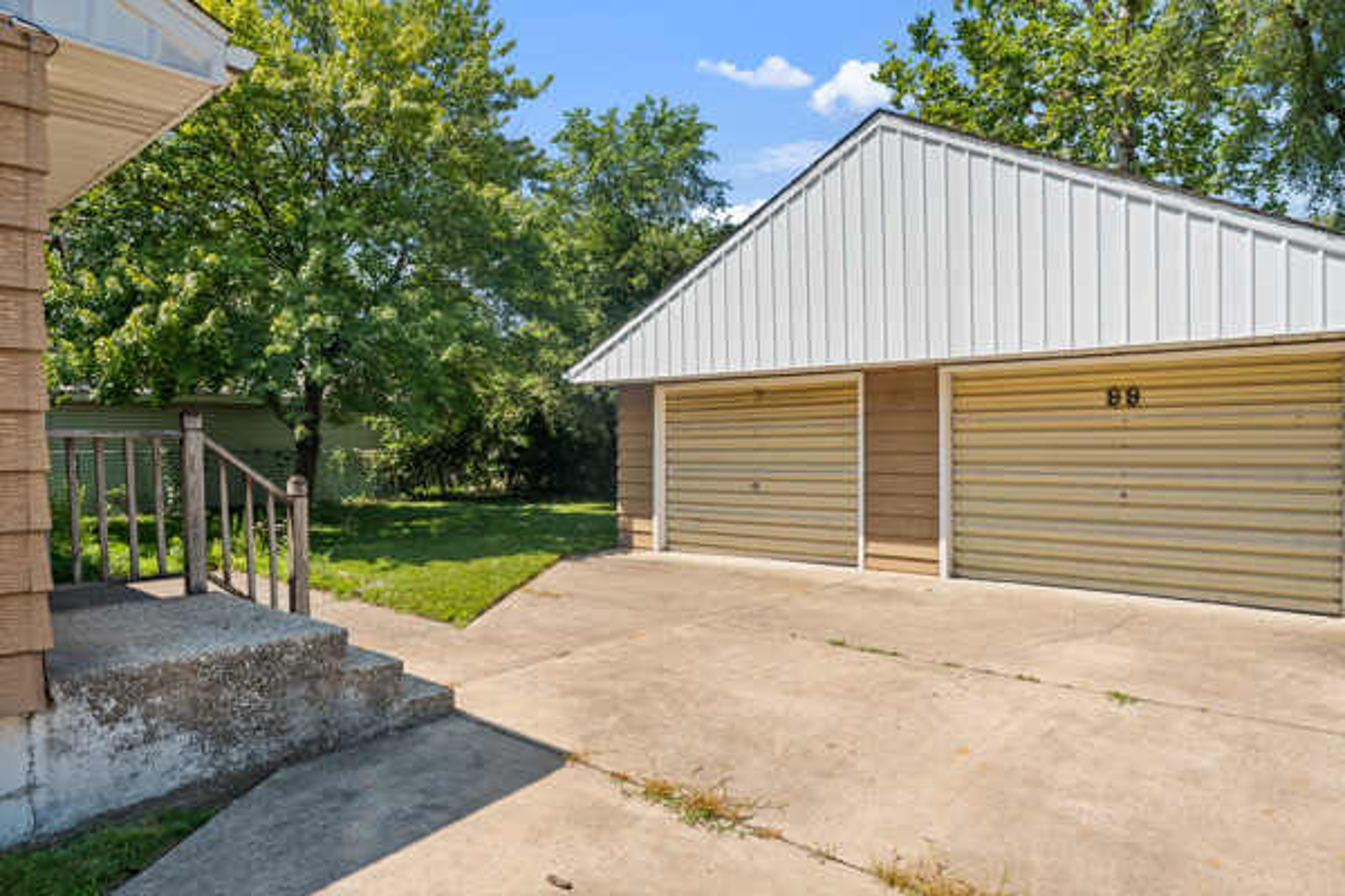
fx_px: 1345
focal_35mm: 36
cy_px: 448
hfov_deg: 53.1
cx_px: 672
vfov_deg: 36.9
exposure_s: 1/60
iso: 100
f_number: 10
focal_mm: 24
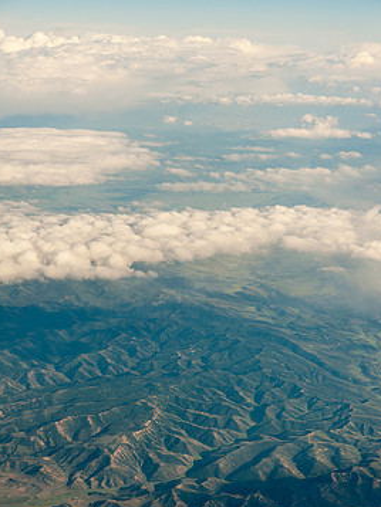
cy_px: 308
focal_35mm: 103
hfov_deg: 14.4
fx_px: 1511
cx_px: 200
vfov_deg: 19.0
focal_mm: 85
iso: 400
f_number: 5.6
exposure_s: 1/2500
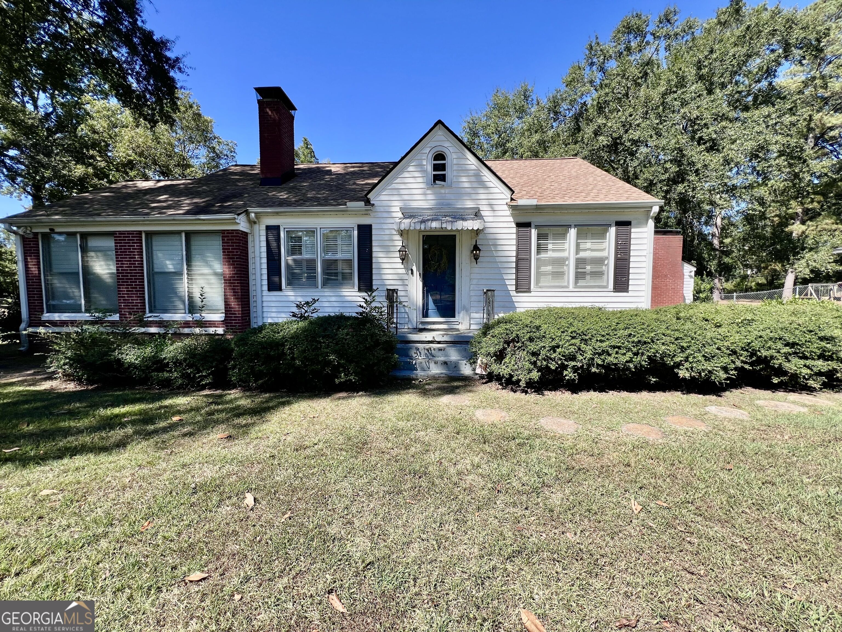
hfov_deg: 106.2
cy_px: 316
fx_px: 316
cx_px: 421
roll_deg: -0.1
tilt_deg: -3.7
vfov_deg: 89.9
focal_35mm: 13
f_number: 1.8
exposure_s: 1/827
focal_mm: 1.57
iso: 32
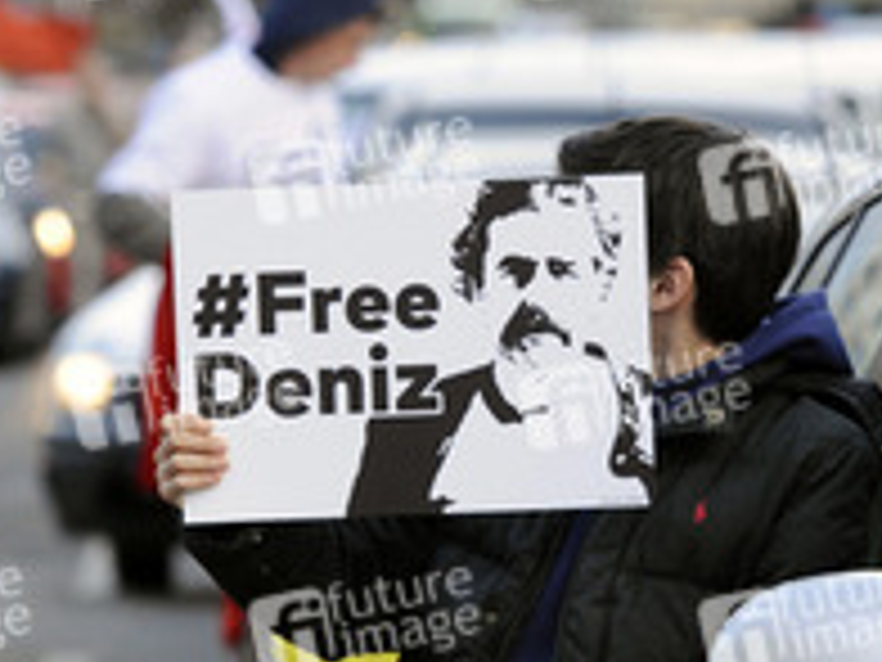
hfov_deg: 6.9
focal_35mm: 287
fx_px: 7313
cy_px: 509
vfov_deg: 5.2
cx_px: 693
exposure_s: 1/400
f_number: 3.5
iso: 1000
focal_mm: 130
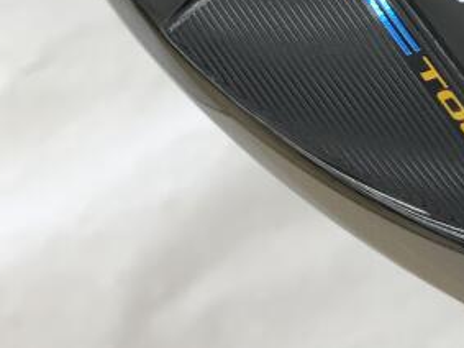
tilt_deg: -66.1
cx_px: 446
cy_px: -141
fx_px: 1273
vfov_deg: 14.7
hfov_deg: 20.1
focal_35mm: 95
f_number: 1.8
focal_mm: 3.99
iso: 40
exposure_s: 1/100
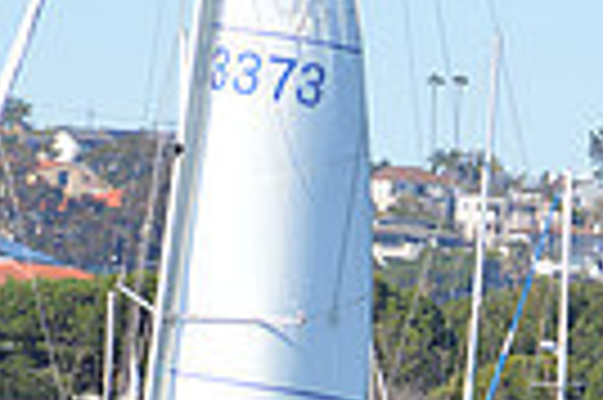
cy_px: 638
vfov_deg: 2.3
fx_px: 9803
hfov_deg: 3.5
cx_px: 256
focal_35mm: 586
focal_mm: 90
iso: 100
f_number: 9
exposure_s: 1/320
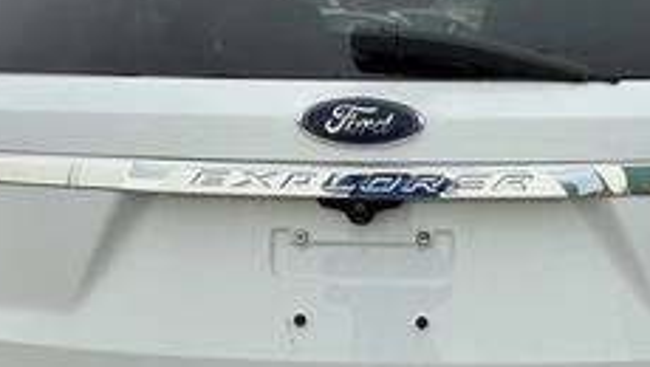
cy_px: 311
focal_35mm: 53
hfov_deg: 39.0
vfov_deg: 22.3
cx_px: 384
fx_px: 915
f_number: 1.8
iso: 25
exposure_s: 1/1534
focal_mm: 3
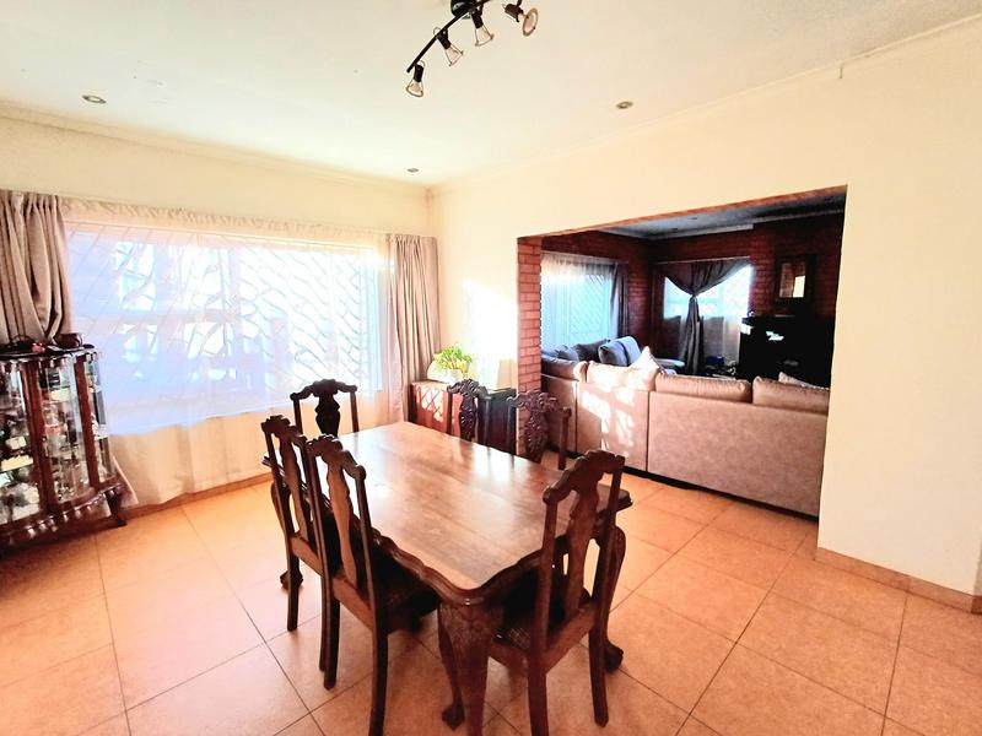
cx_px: 491
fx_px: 454
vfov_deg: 78.1
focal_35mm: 16
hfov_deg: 94.5
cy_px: 368
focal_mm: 1.64
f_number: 2.2
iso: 100
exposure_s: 1/101
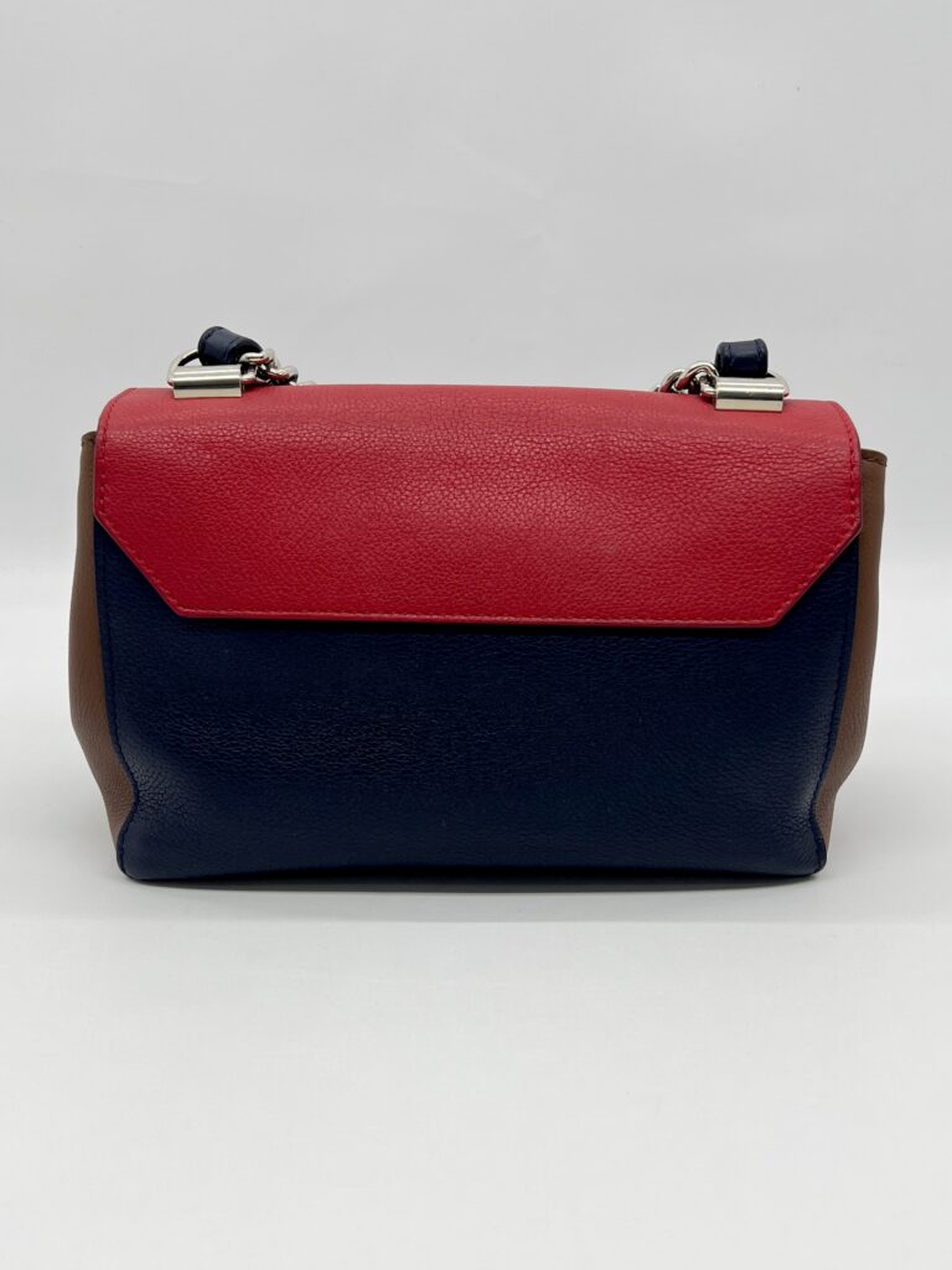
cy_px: 635
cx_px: 476
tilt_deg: -18.7
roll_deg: +0.3
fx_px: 953
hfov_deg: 53.1
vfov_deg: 67.3
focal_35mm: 26
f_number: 1.5
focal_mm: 5.7
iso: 40
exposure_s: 1/157
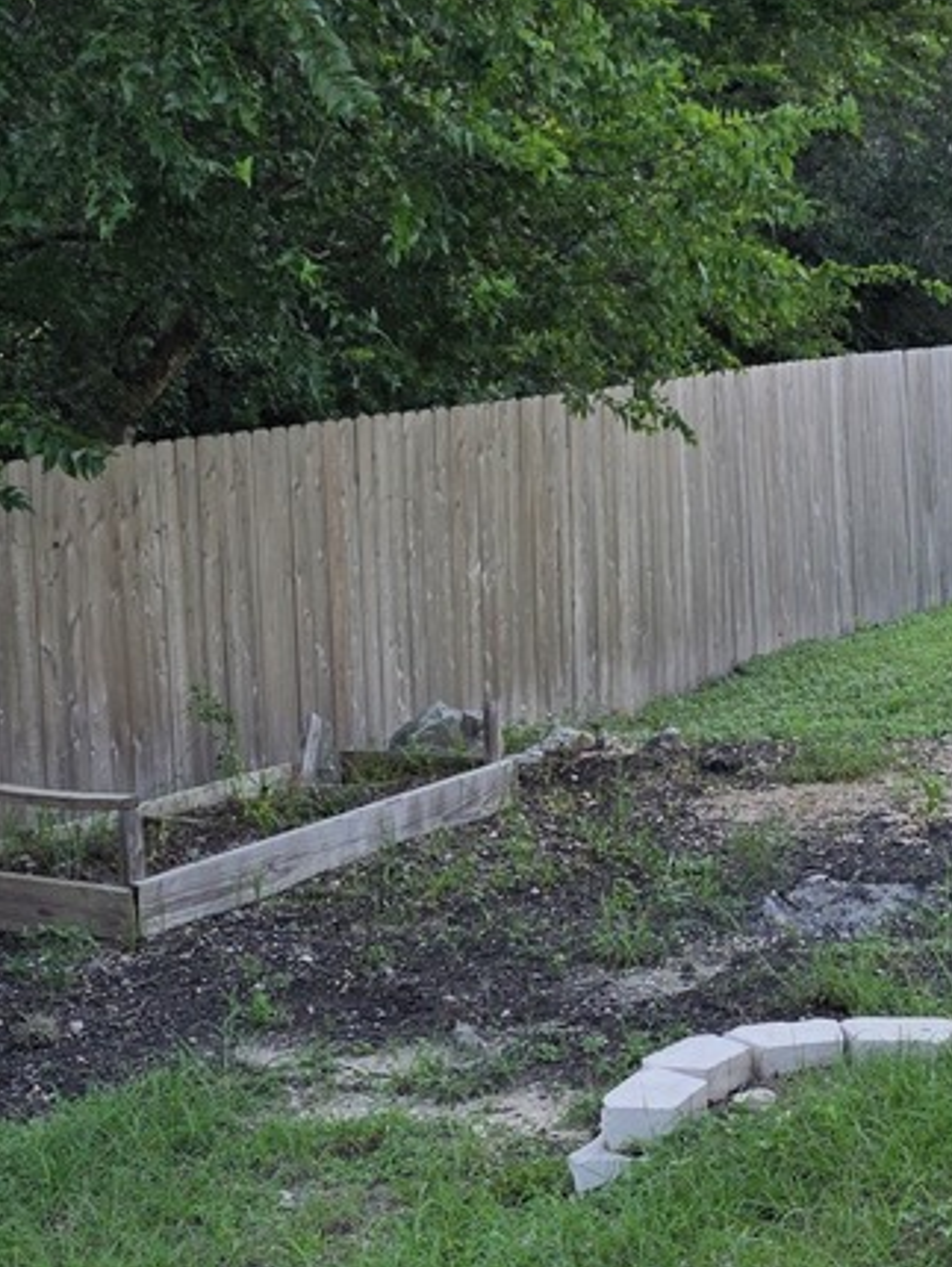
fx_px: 2821
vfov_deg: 25.1
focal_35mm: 77
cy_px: 896
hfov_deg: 19.1
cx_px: 595
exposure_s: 1/359
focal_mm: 6.3
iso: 25
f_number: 1.7
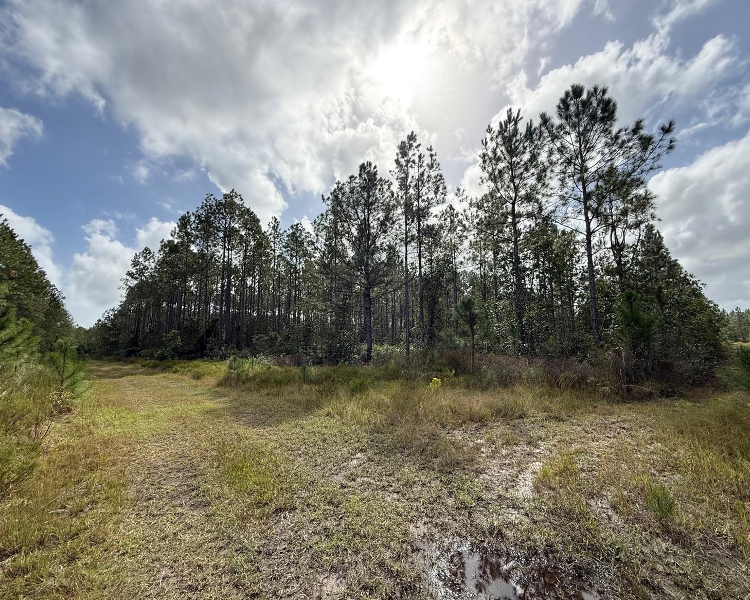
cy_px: 305
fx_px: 333
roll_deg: +2.5
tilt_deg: +8.6
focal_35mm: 15
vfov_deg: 84.0
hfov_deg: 96.8
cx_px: 387
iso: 64
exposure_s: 1/1901
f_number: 2.2
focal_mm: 2.22
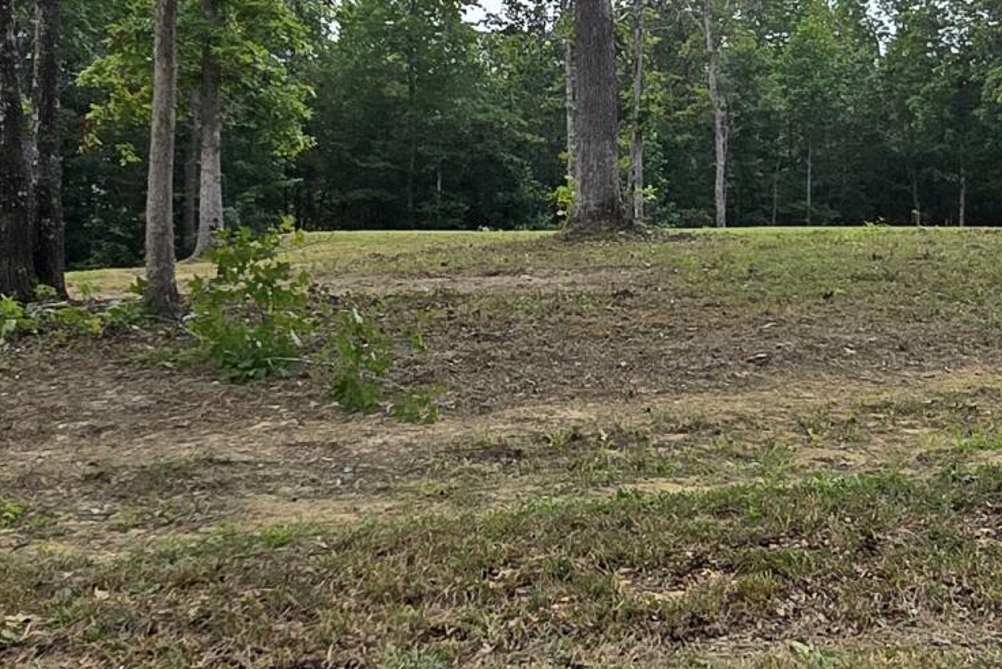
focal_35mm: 55
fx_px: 1531
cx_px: 597
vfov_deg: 24.6
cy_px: 279
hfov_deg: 36.1
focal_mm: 2.2
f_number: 2.2
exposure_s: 1/1915
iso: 50
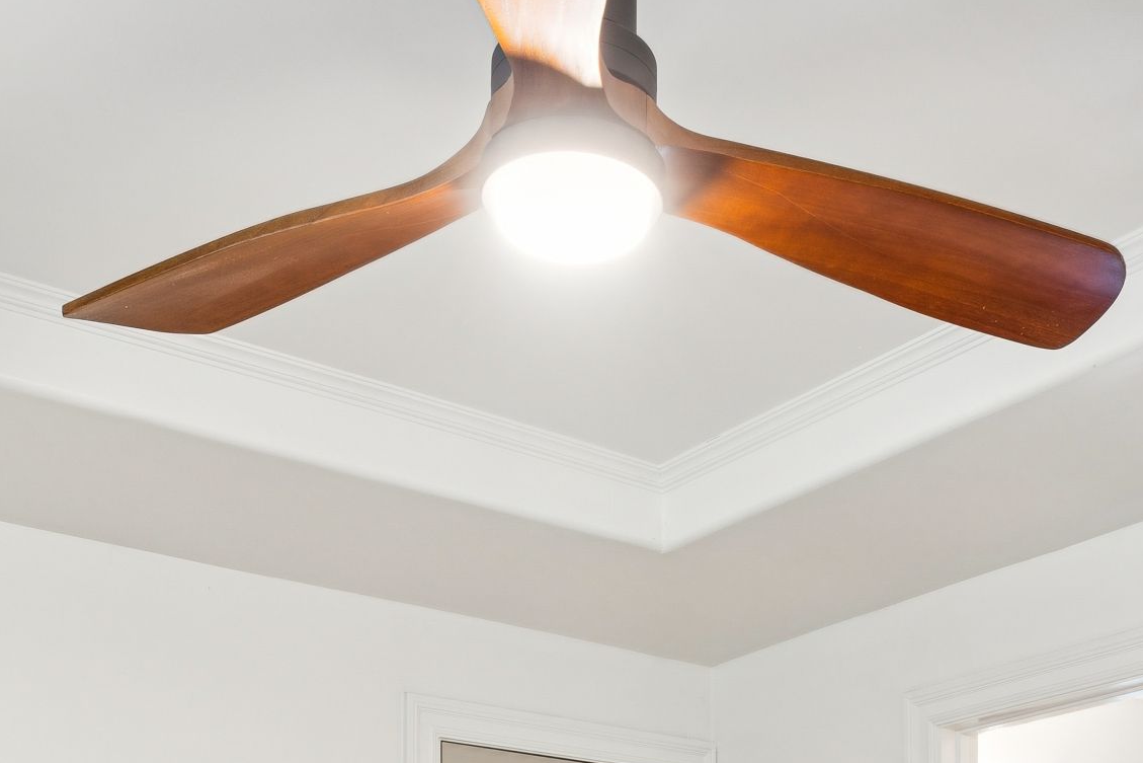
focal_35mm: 52
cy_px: 1114
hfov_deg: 38.2
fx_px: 1650
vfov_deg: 22.0
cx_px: 639
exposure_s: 2.5
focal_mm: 16.3
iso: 100
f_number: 13
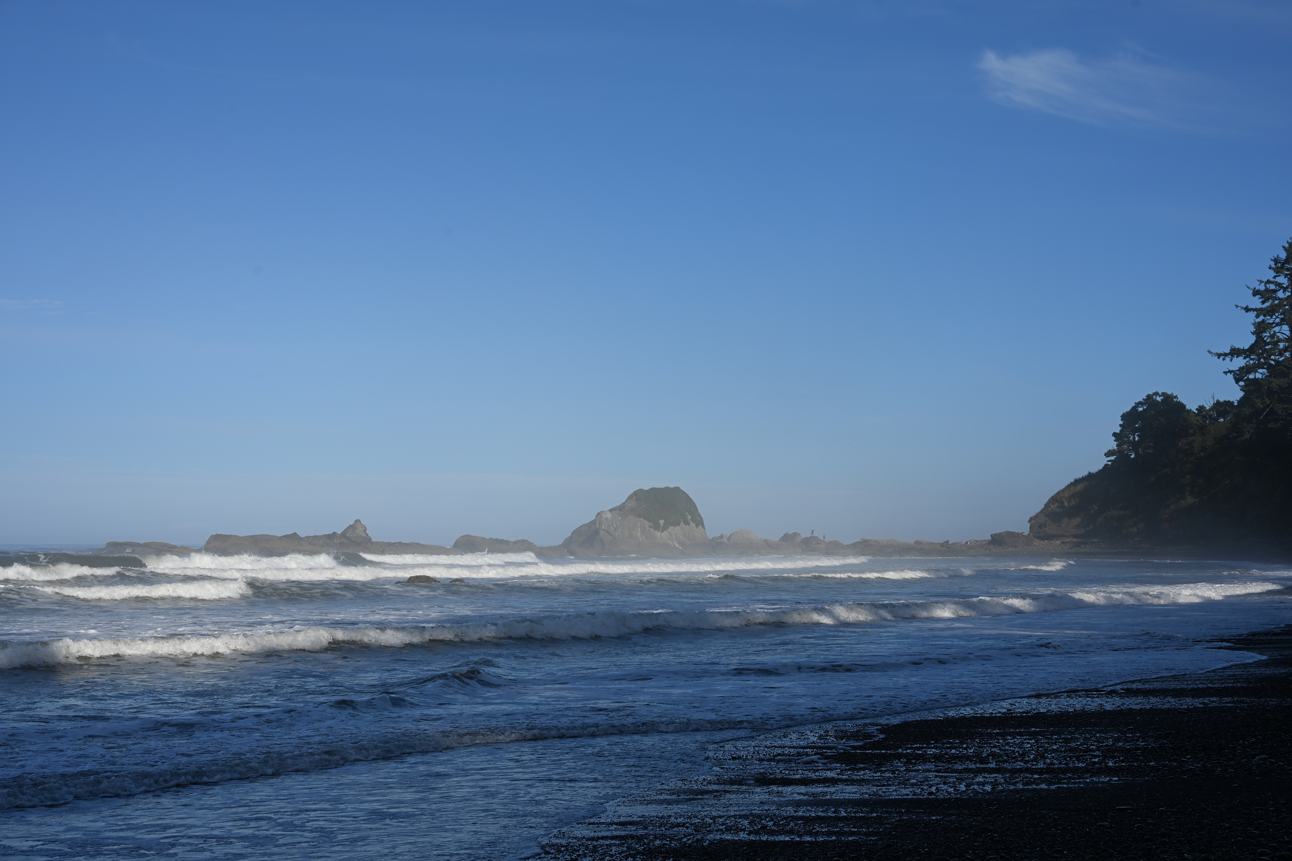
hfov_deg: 39.6
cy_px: 430
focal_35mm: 50
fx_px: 1794
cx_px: 646
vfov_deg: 27.0
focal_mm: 50
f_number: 10
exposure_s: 1/400
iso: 100
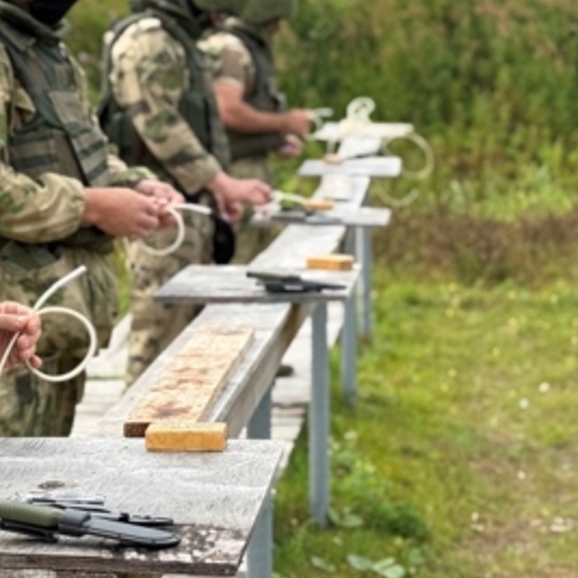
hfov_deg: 16.3
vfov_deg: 16.4
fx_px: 2002
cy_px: 184
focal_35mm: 106
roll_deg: +1.5
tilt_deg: -3.5
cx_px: 83
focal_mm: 6.76
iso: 100
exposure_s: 1/1980
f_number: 1.78
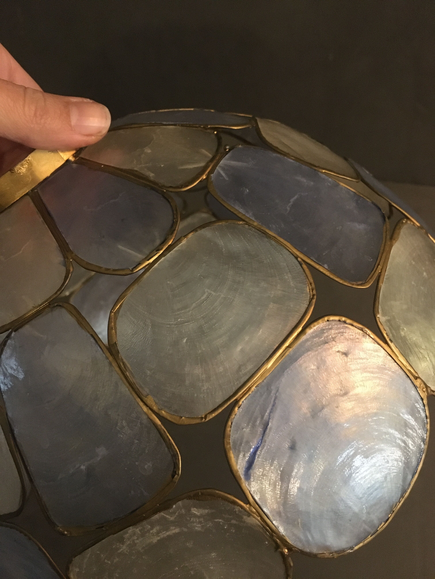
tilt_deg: -56.1
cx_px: 218
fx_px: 486
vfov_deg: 61.7
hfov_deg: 48.2
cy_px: 290
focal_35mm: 29
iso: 320
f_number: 2.2
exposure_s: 1/17
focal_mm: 4.15
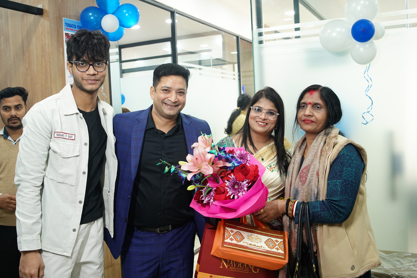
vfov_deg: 37.9
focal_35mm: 35
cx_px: 208
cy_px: 139
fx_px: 405
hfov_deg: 54.4
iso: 1600
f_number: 5
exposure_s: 1/100
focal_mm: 35
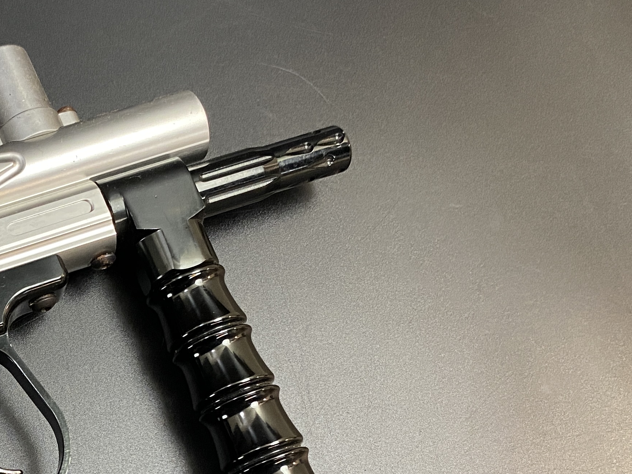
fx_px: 1095
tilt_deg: -74.1
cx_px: -37
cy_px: 437
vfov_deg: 23.7
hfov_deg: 29.5
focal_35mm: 60
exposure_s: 1/60
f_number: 1.8
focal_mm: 4.25
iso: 250
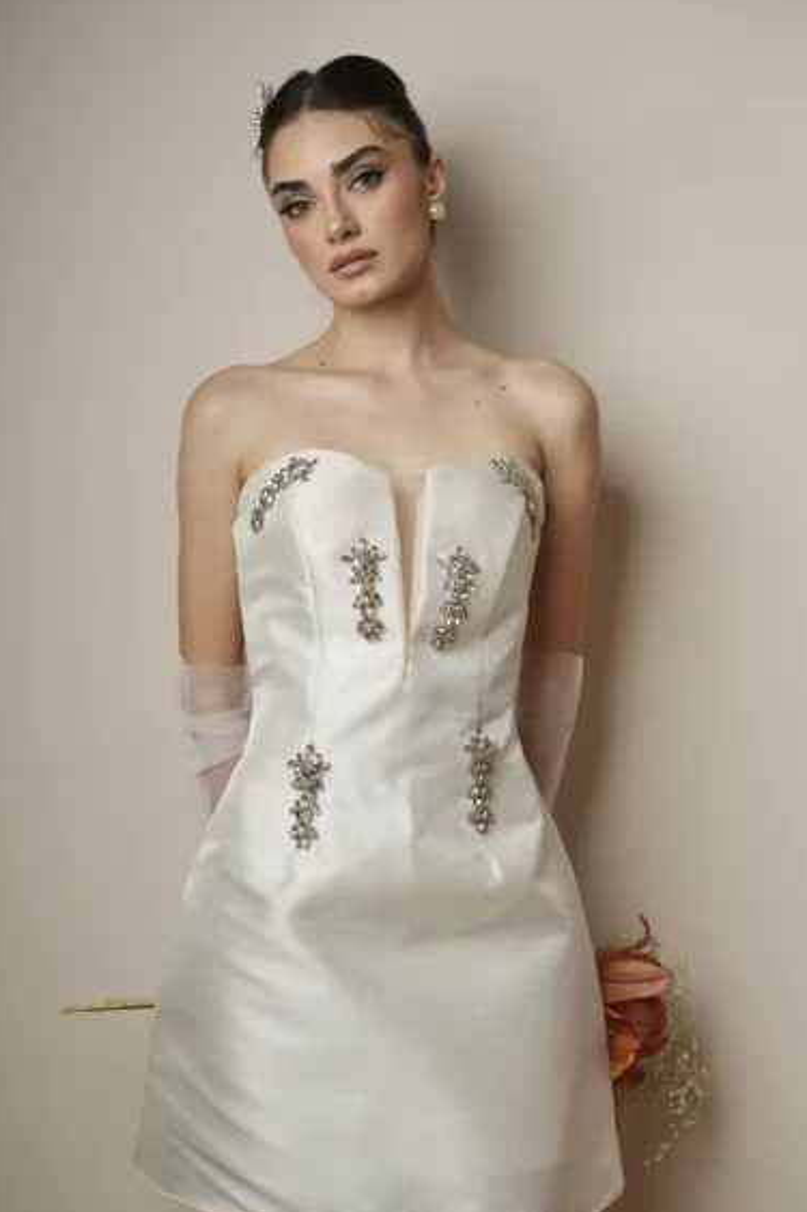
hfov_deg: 24.2
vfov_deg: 35.6
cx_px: 372
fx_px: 1884
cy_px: 665
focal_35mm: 56
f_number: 2.5
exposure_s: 1/160
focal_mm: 50
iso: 80
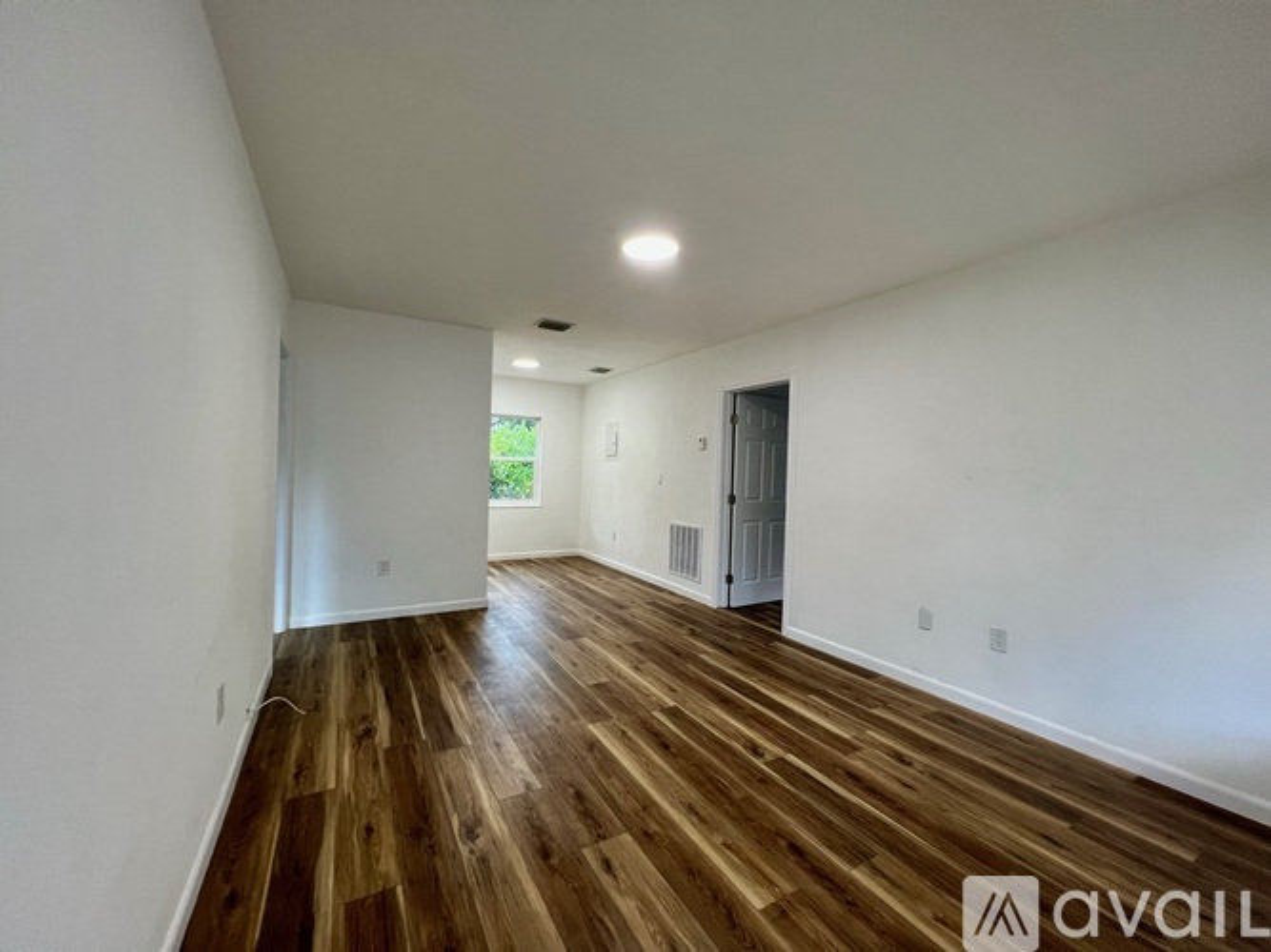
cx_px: 636
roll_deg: -2.1
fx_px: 477
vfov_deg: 89.9
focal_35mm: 13
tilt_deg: -1.6
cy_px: 476
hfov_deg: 106.2
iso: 160
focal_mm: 1.57
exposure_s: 1/120
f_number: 1.8
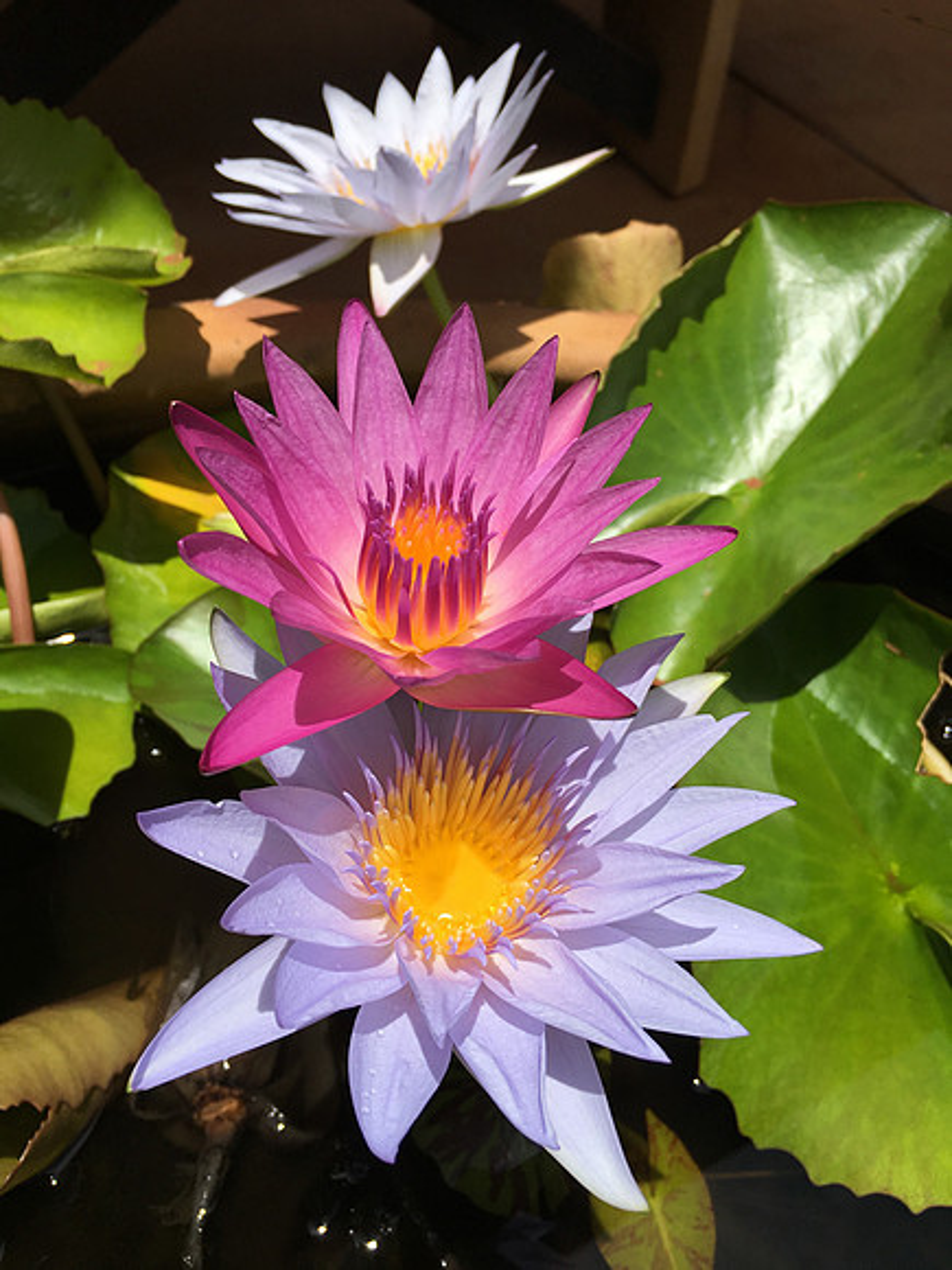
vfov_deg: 61.7
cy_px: 635
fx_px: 1063
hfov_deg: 48.2
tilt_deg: -47.9
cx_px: 476
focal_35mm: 29
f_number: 2.2
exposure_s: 1/2198
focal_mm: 4.15
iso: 25
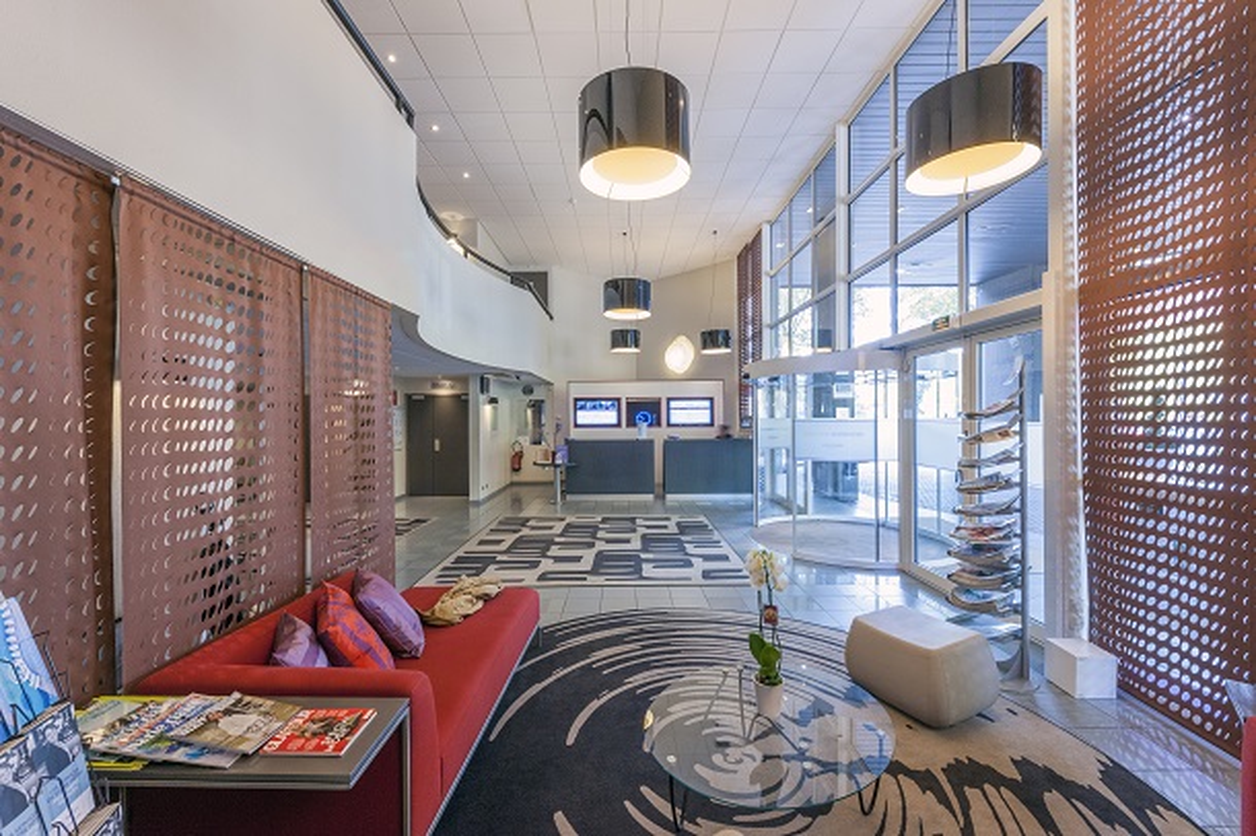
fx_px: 488
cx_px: 628
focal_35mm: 14
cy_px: 418
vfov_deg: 81.1
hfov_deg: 104.3
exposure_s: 1/5
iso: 800
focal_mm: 14
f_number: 13
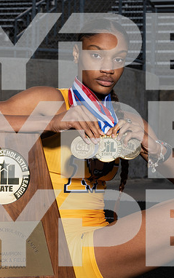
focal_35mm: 82
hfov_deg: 15.9
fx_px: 622
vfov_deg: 25.2
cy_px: 140
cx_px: 47
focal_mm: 53
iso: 250
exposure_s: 1/250
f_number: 8
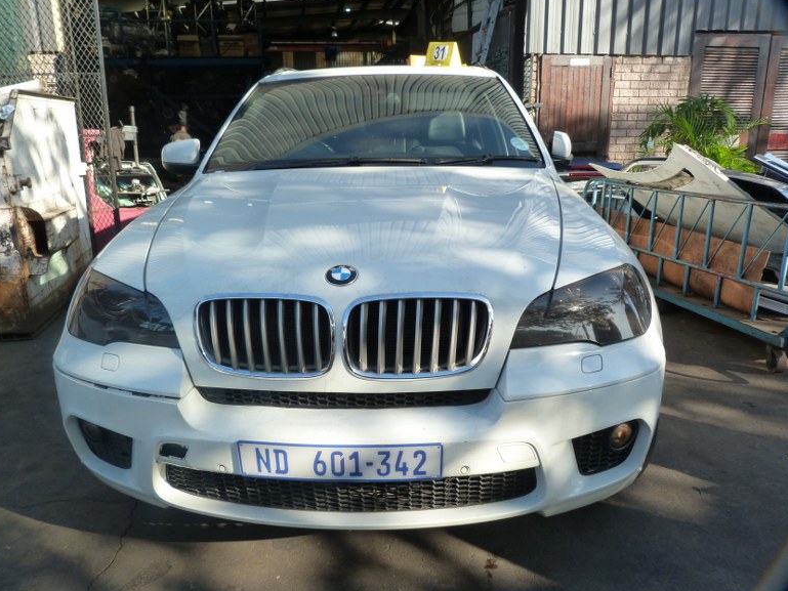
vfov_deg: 53.1
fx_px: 592
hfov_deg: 67.3
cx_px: 380
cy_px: 301
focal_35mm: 26
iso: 125
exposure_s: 1/160
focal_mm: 4.5
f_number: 4
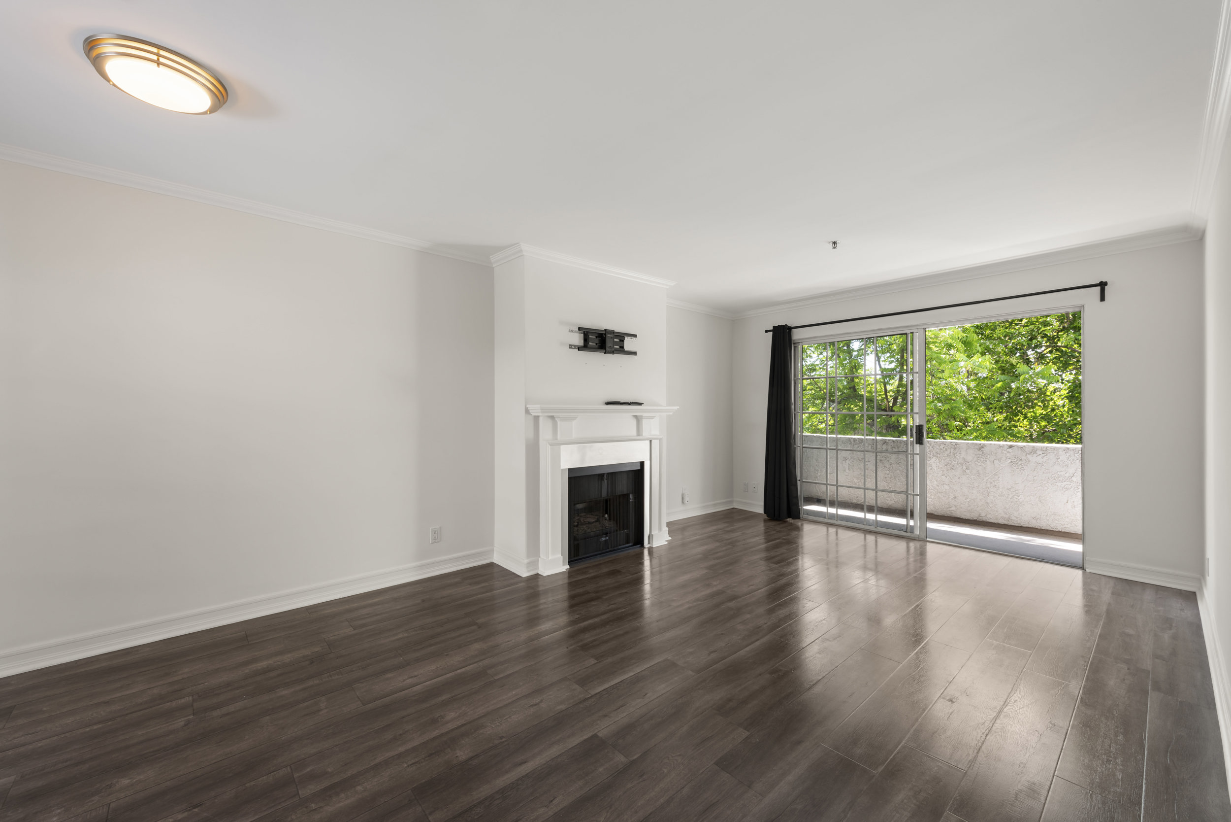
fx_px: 479
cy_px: 411
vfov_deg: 81.2
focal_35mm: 14
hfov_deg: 104.2
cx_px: 616
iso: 200
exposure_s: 1/3
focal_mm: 14
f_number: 9.5
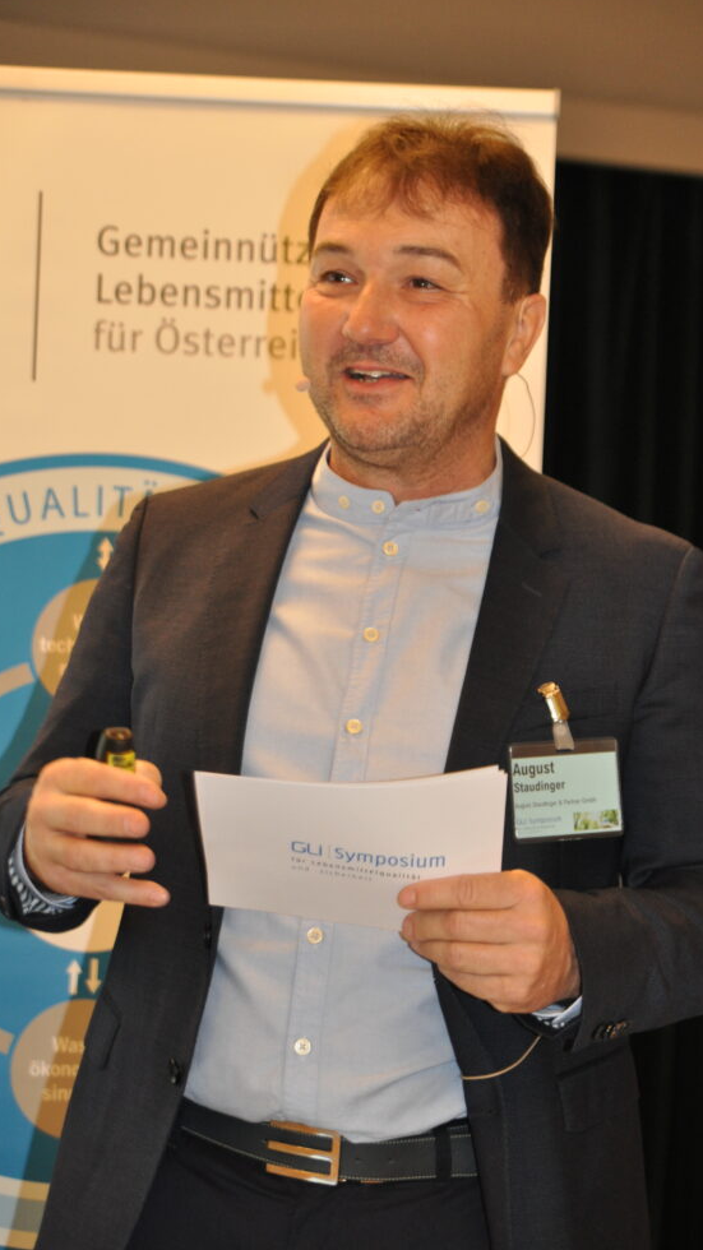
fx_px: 2718
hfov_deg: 14.7
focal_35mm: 82
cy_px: 638
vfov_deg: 25.9
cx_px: 425
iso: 800
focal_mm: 50
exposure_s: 1/60
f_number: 2.8
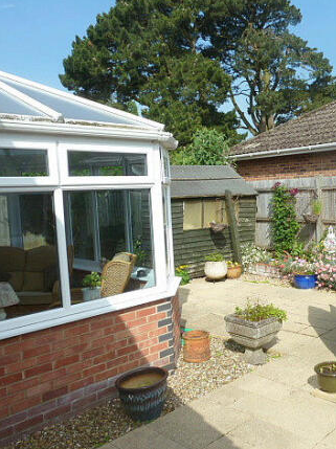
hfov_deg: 40.3
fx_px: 441
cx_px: 262
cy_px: 224
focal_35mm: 34
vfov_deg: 54.0
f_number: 4.5
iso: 80
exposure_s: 1/400
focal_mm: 4.1
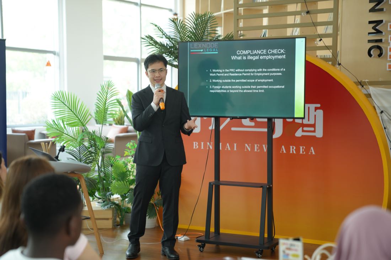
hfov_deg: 28.8
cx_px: 196
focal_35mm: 70
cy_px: 130
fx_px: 760
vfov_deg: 19.5
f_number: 2.8
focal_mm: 70
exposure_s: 1/125
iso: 800
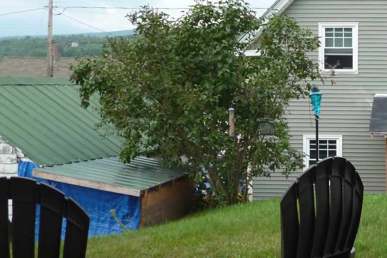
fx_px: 720
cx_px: 392
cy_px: 119
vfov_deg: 20.3
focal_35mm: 67
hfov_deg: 28.2
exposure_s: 1/320
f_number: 3.1
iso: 100
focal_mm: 5
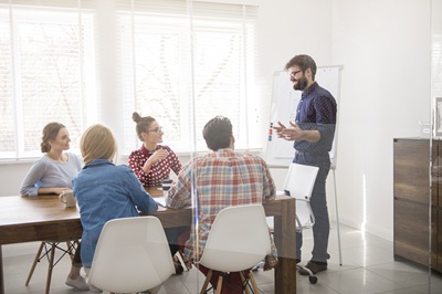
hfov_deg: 54.5
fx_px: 429
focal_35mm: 35
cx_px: 221
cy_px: 147
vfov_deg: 37.8
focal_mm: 35
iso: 100
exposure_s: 1/60
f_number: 2.8
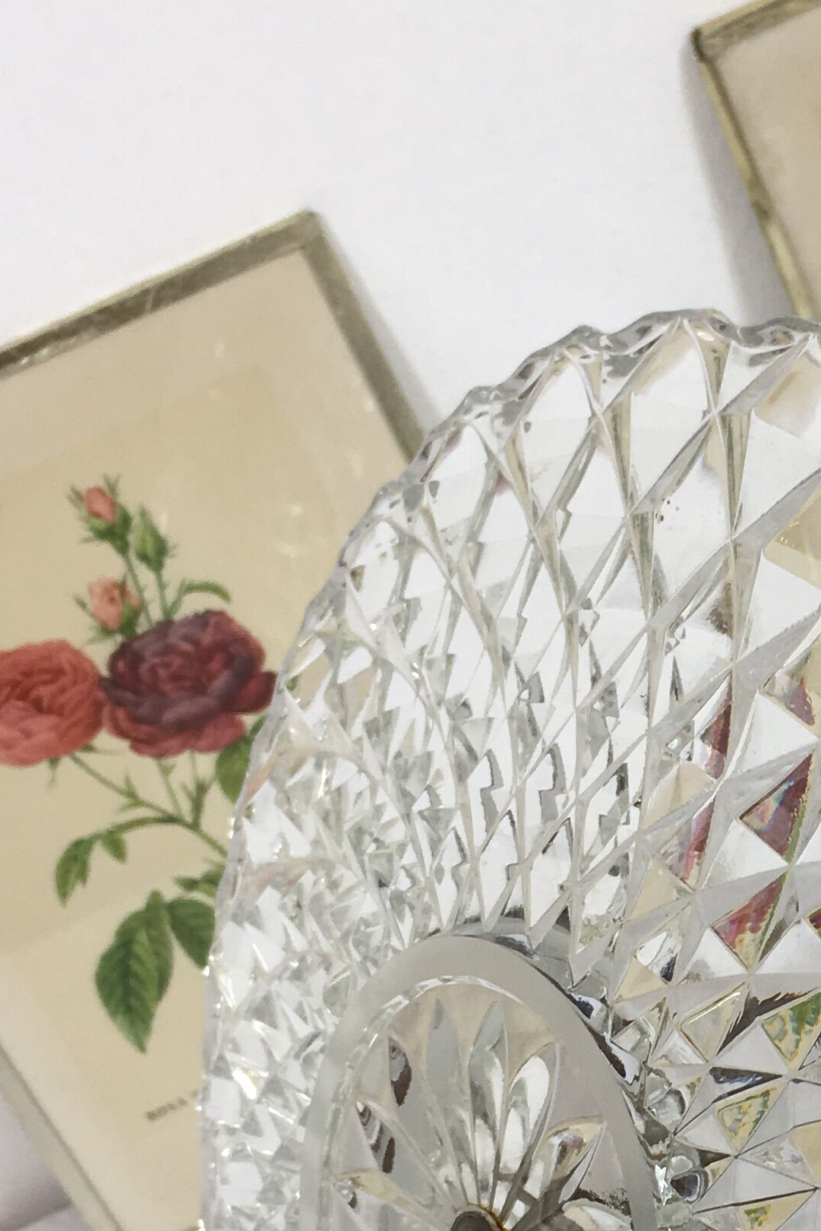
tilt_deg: -39.8
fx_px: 2565
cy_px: 885
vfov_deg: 26.7
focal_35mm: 75
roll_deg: +20.8
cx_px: 925
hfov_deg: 17.5
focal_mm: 4.15
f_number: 2.2
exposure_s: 1/50
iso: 25
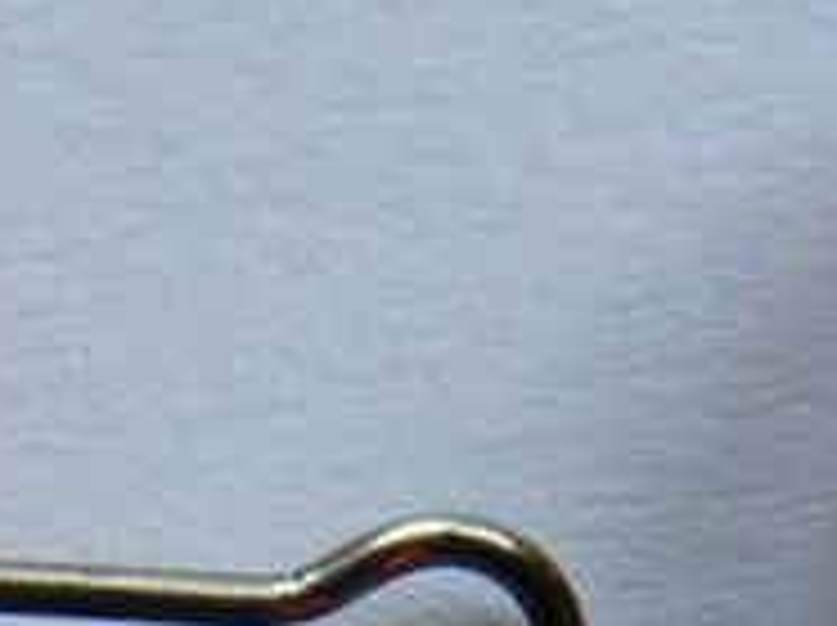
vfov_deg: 9.3
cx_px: -54
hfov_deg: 12.6
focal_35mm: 155
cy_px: 977
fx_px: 3743
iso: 100
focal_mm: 6
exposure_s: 1/100
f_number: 3.6
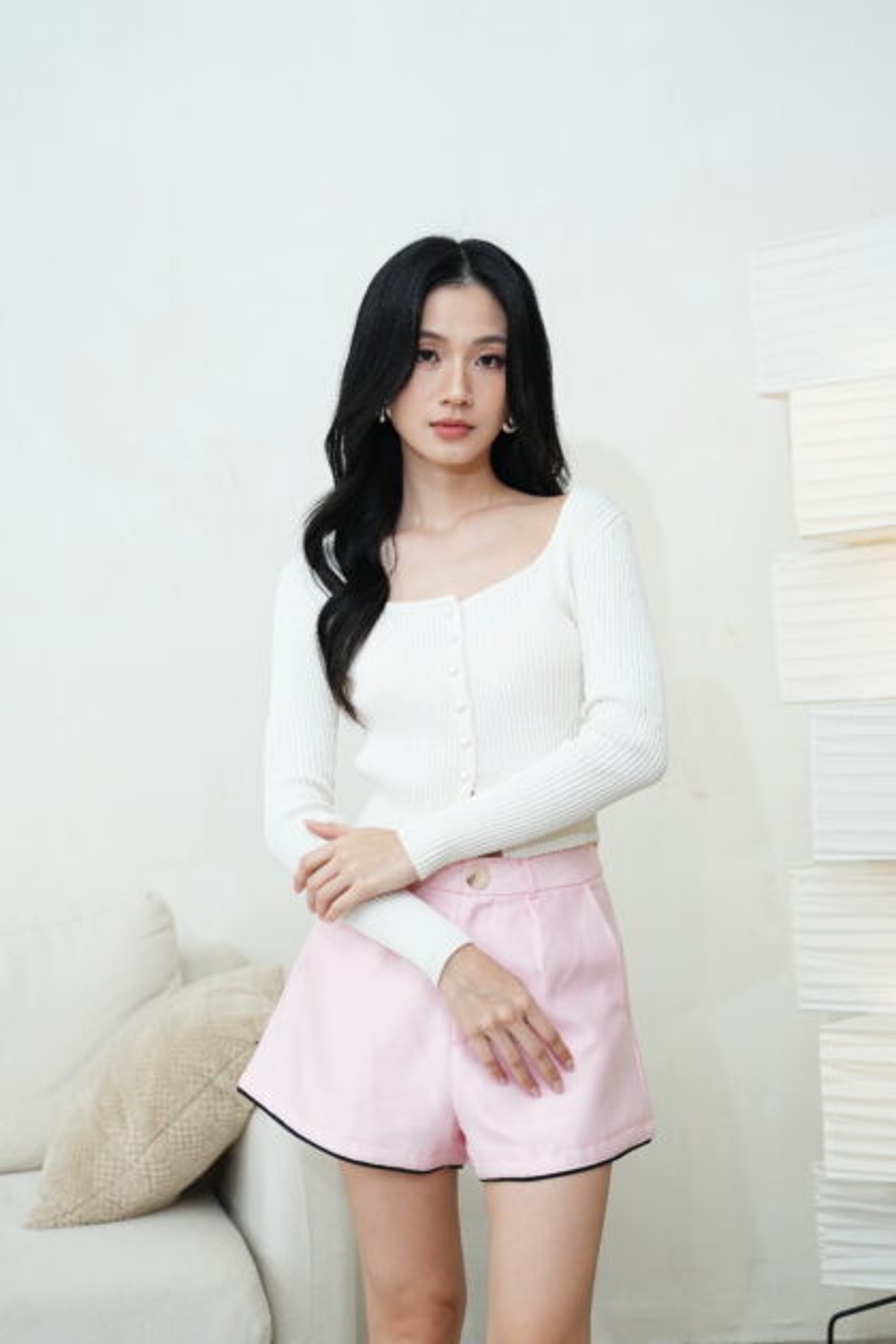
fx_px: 2613
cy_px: 672
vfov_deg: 28.8
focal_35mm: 70
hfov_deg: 19.5
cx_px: 448
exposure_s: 1/160
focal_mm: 70
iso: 640
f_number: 4
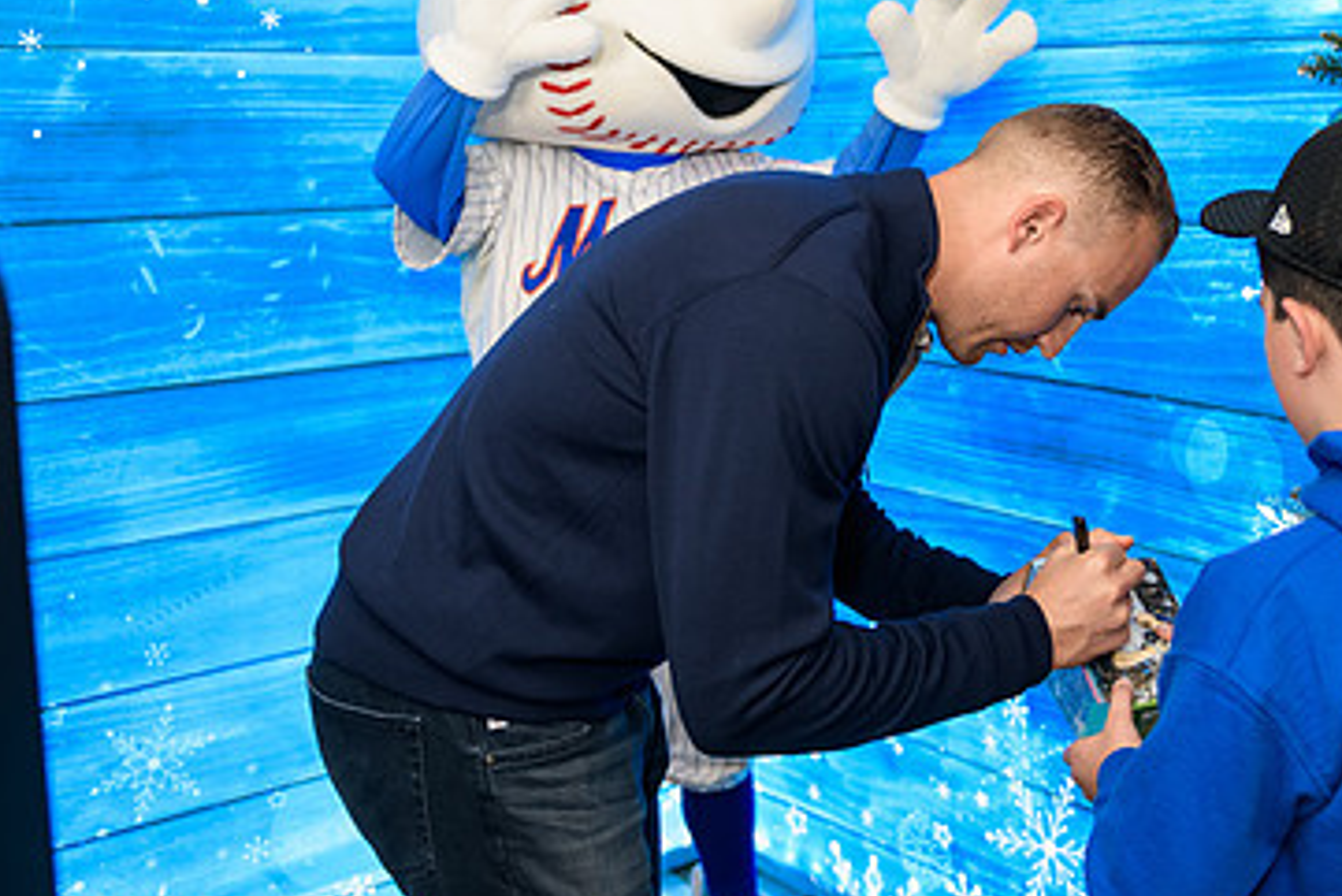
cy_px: 303
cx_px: 985
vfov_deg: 29.7
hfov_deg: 42.4
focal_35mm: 45
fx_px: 1678
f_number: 3.2
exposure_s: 1/125
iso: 400
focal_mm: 28
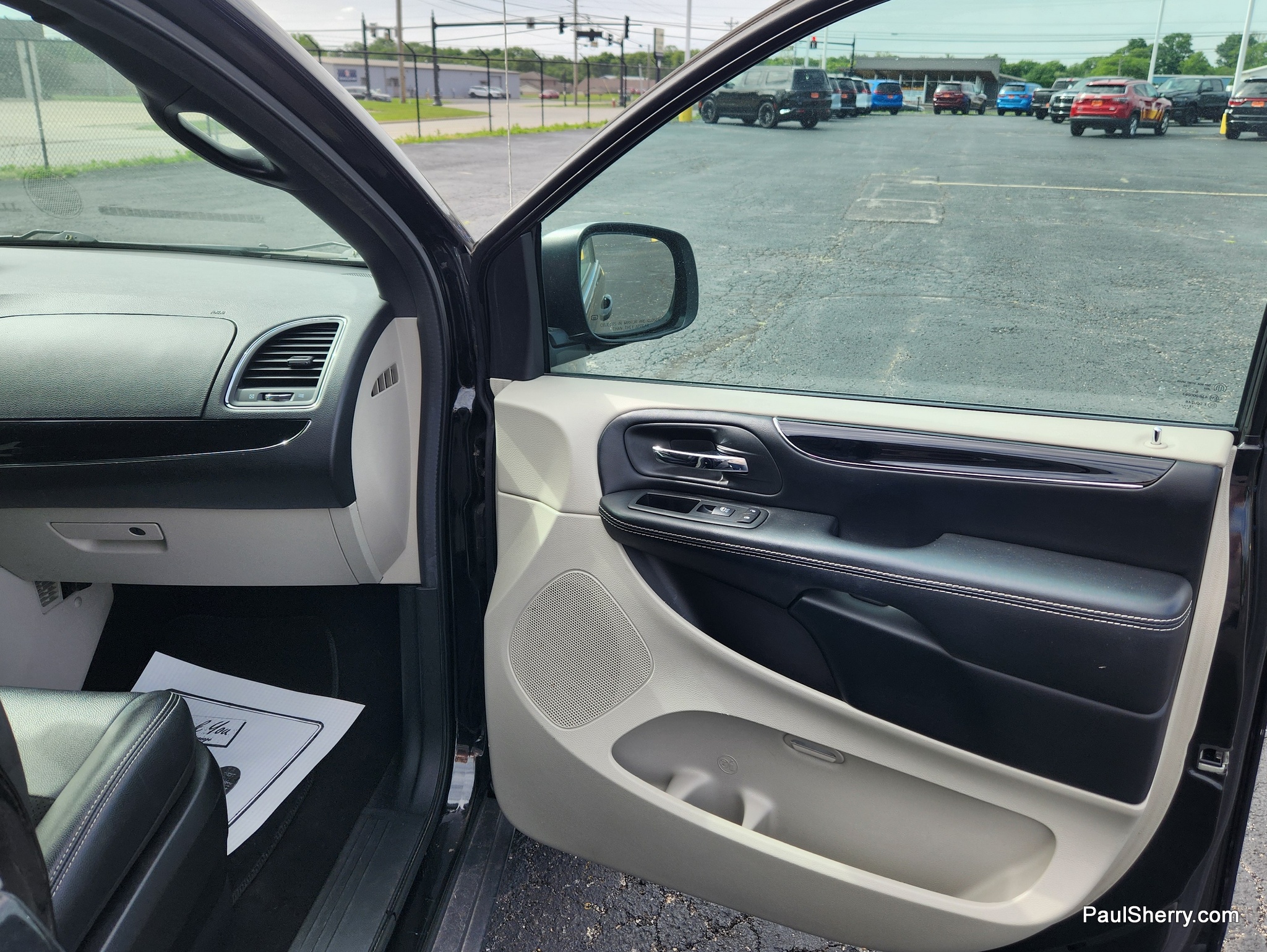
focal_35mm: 23
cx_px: 634
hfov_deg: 73.9
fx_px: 842
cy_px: 476
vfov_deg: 58.9
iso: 20
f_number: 1.8
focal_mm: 5.4
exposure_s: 1/773
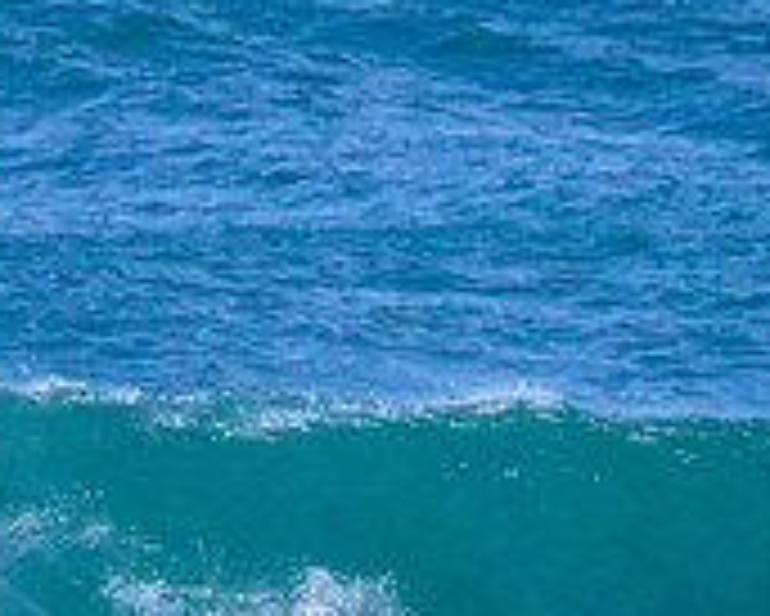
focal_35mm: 1905
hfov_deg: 1.0
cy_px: 812
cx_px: 518
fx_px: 43438
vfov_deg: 0.8
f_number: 11
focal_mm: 600
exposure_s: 1/2500
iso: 25600
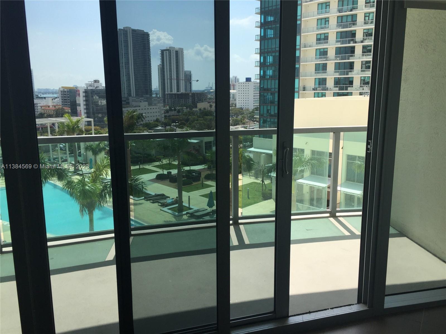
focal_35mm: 29
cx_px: 223
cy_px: 167
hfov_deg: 61.7
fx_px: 374
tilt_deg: -10.7
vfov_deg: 48.2
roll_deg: -1.0
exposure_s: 1/1199
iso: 32
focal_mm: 4.15
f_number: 2.2
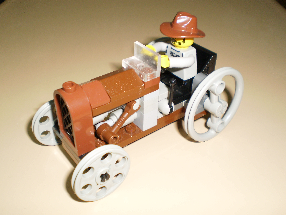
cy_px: 108
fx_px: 297
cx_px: 143
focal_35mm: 36
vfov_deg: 39.7
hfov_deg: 51.4
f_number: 3.1
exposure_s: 1/30
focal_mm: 6.3
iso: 125
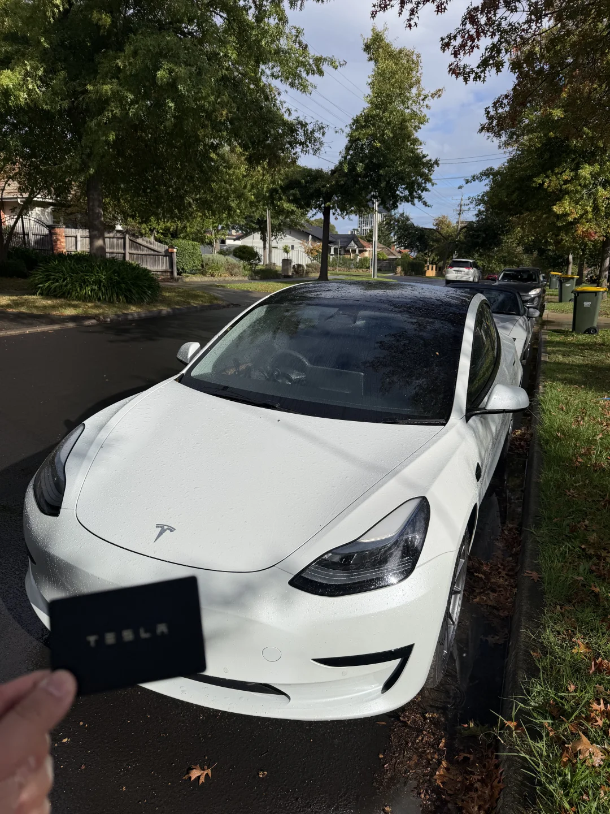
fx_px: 564
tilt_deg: -14.7
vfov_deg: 71.6
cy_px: 407
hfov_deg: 56.8
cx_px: 305
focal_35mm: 24
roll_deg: -2.0
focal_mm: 6.76
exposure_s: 1/10309
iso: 80
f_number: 1.78
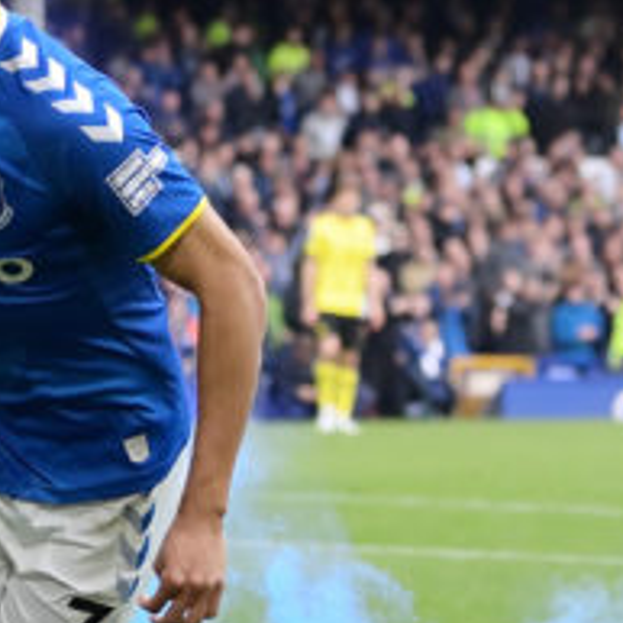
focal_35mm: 280
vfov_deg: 6.3
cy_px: 365
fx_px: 5701
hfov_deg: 6.2
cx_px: 100
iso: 640
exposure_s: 1/2000
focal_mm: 85
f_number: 3.5
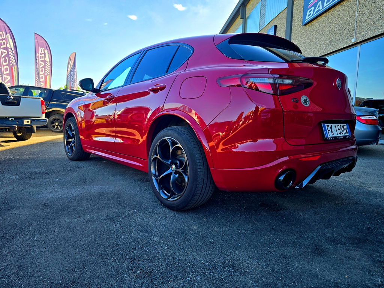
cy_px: 144
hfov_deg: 73.9
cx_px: 192
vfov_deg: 58.9
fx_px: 255
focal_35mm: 23
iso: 12
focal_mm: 6.3
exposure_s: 1/237
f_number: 1.7
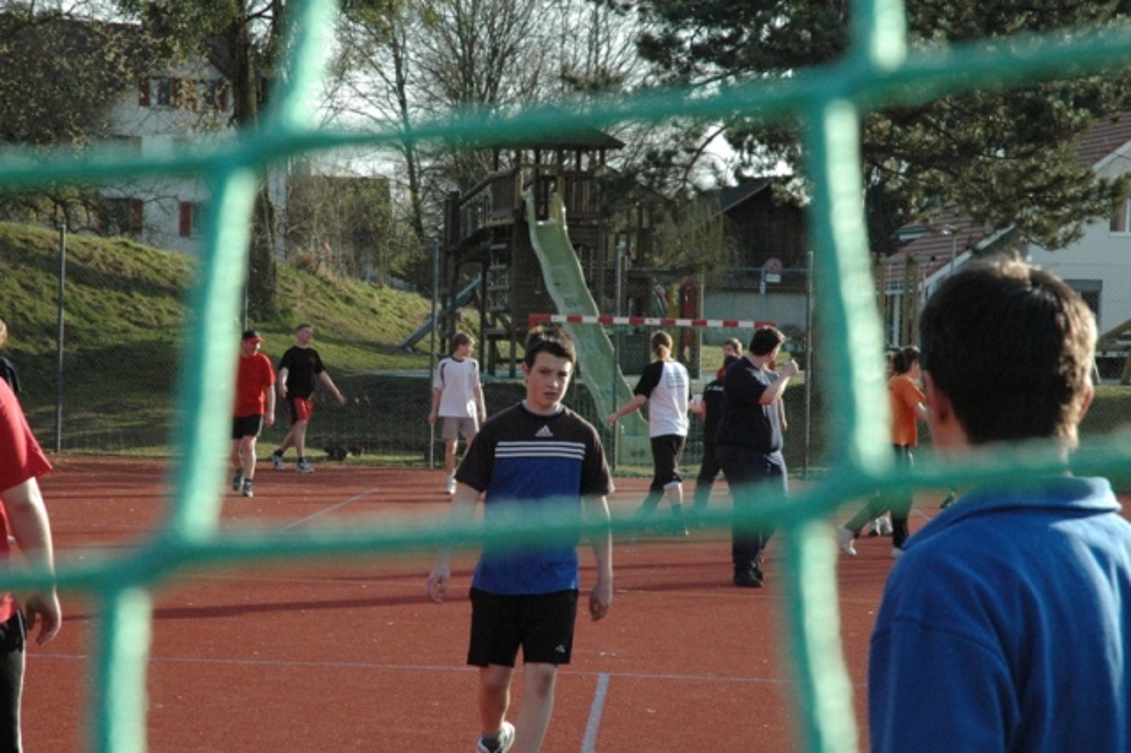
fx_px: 3297
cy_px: 376
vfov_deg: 13.0
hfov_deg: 19.5
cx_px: 566
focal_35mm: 105
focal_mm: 70
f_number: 11
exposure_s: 1/500
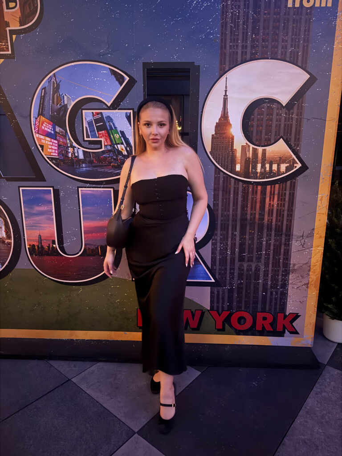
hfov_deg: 56.8
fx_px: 316
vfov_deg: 71.6
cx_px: 171
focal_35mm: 24
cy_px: 228
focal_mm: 6.76
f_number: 1.78
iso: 3200
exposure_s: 1/15
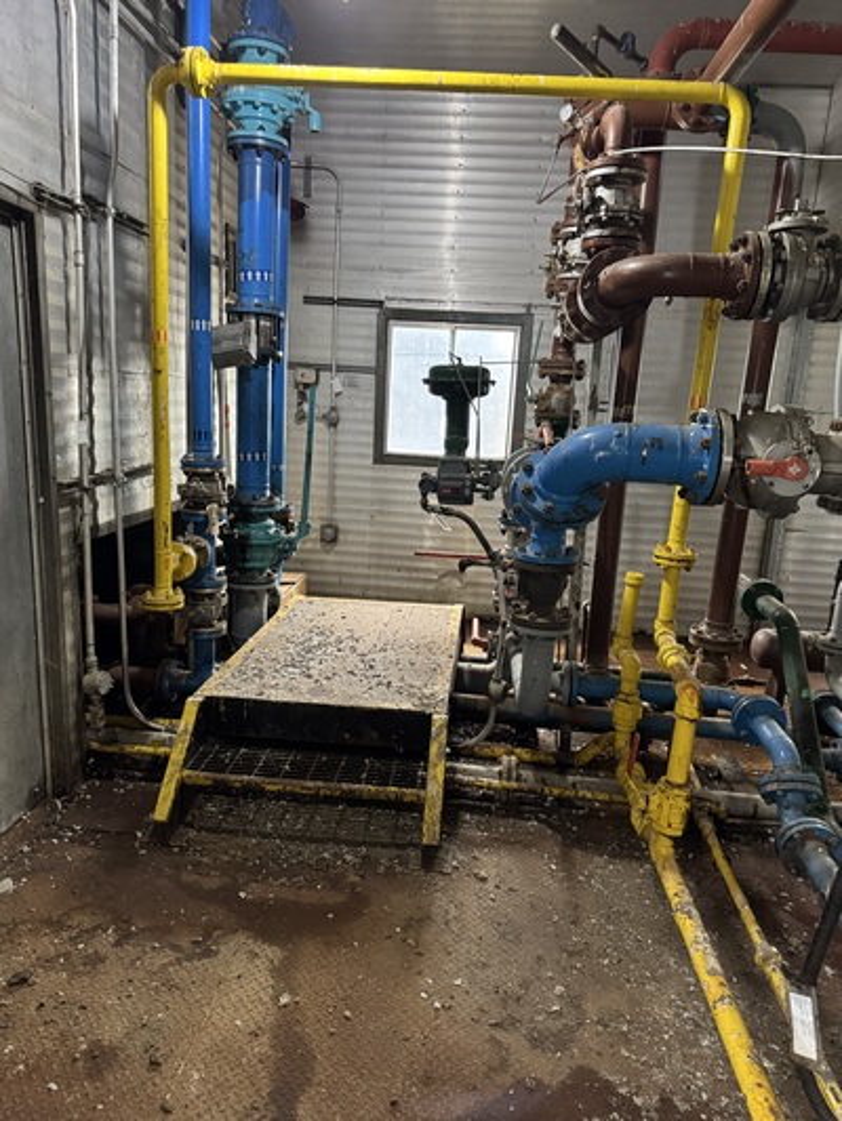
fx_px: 778
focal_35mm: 24
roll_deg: -3.4
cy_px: 560
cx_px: 421
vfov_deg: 71.6
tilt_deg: -10.6
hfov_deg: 56.8
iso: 800
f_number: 1.78
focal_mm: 6.76
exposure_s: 1/40
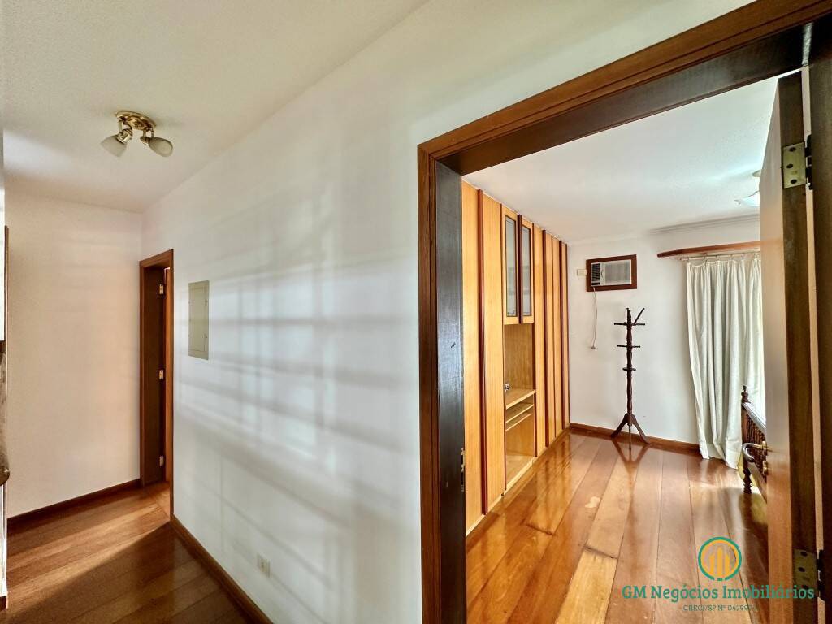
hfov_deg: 102.1
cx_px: 416
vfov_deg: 85.7
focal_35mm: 14
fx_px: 336
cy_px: 312
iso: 160
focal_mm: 2.22
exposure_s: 1/60
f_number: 2.2
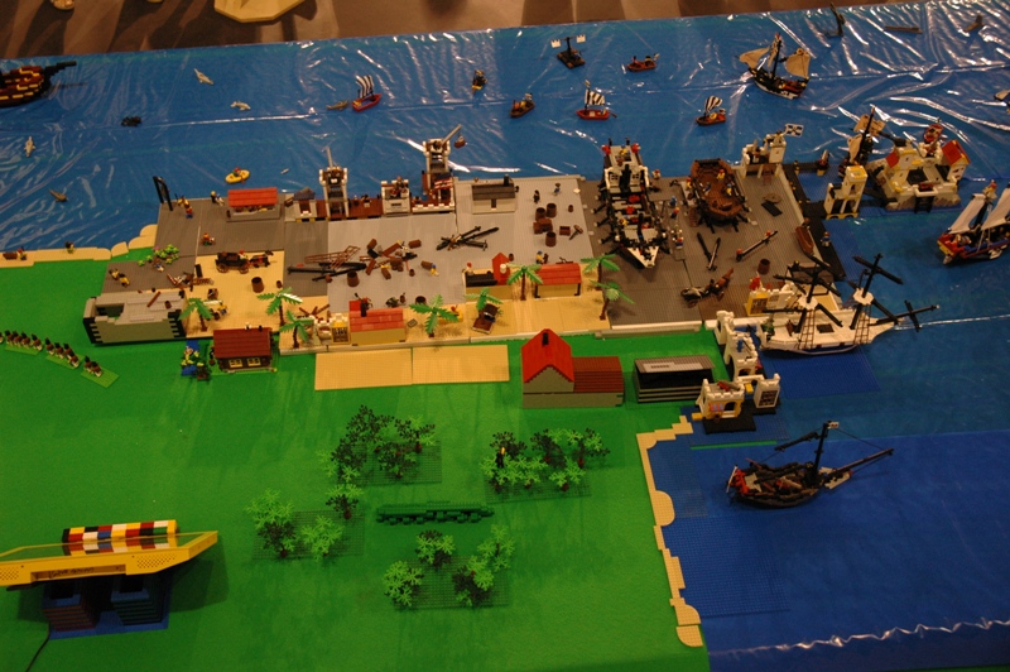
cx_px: 505
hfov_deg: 48.0
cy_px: 336
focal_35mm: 40
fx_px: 1135
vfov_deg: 33.0
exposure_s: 1/60
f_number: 4
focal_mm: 27
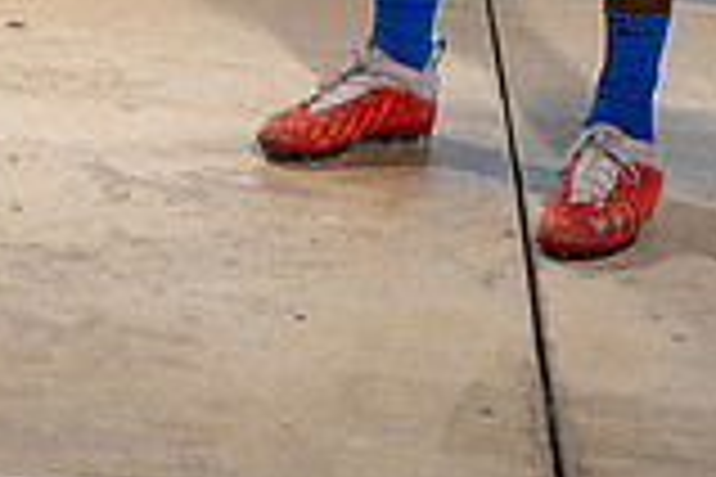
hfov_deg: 13.4
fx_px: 3043
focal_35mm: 153
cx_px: 482
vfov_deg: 8.5
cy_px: -508
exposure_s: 1/250
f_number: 8
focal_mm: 54
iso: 160
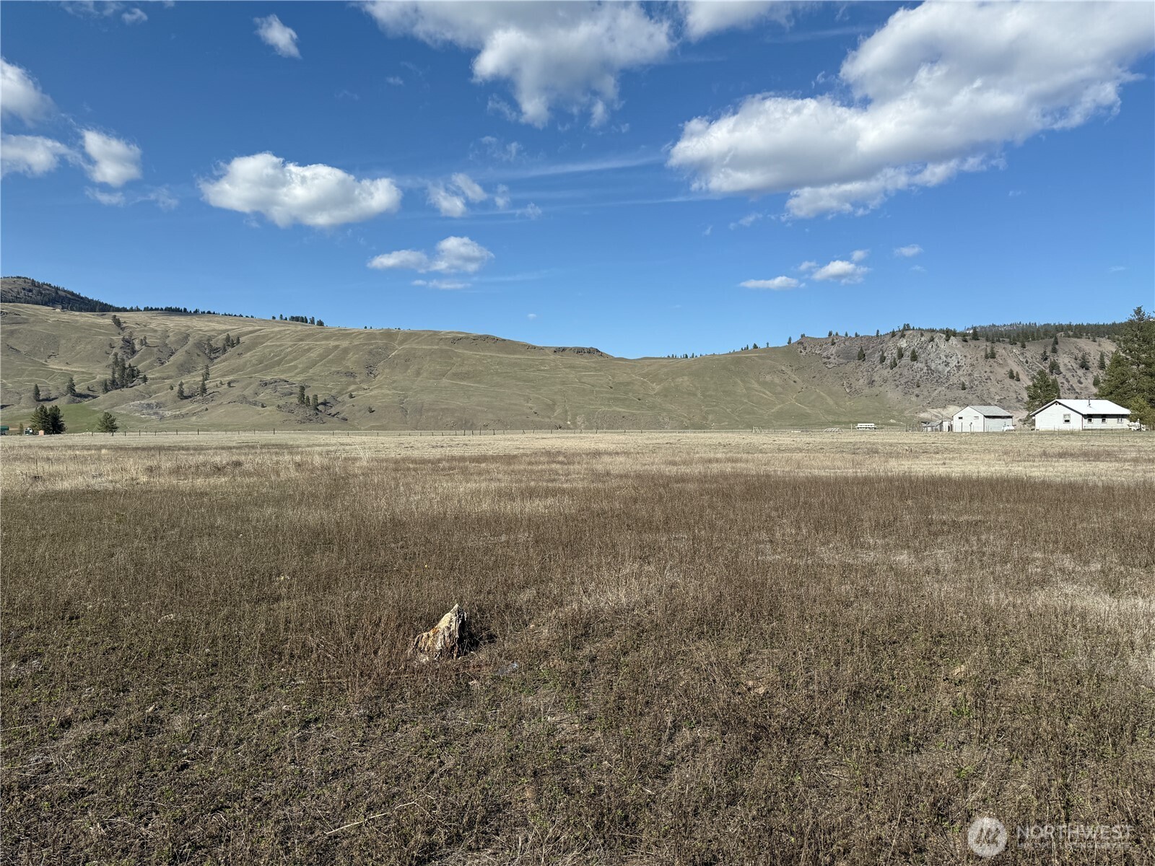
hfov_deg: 71.6
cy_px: 433
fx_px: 801
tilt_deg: +1.0
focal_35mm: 24
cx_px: 578
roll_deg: +1.6
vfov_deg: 56.8
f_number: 1.78
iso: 80
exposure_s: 1/5319
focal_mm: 6.76
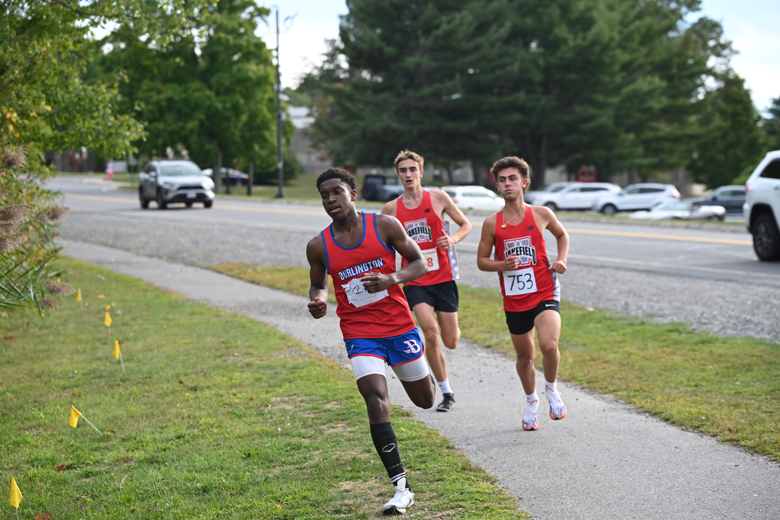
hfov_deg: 22.6
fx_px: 1950
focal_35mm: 90
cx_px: 390
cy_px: 260
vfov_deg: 15.2
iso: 320
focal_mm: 90
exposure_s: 1/1250
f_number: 3.5
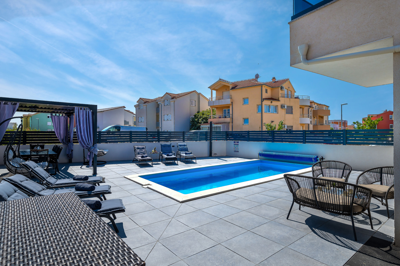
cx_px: 200
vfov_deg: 64.5
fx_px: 211
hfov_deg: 86.9
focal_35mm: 19
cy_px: 133
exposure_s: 1/1600
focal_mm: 19
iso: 100
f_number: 7.1
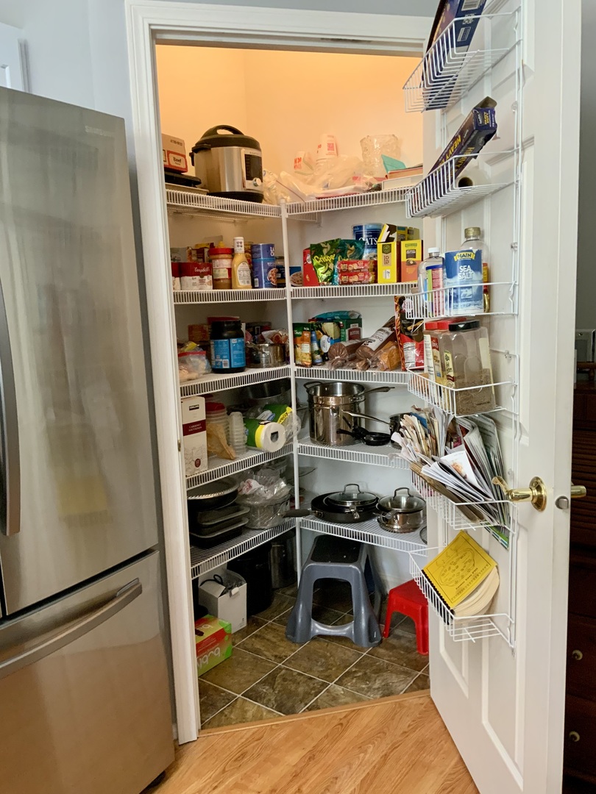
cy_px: 397
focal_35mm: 29
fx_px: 666
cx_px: 298
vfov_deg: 61.7
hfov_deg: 48.2
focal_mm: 3
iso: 200
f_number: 1.8
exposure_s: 1/60
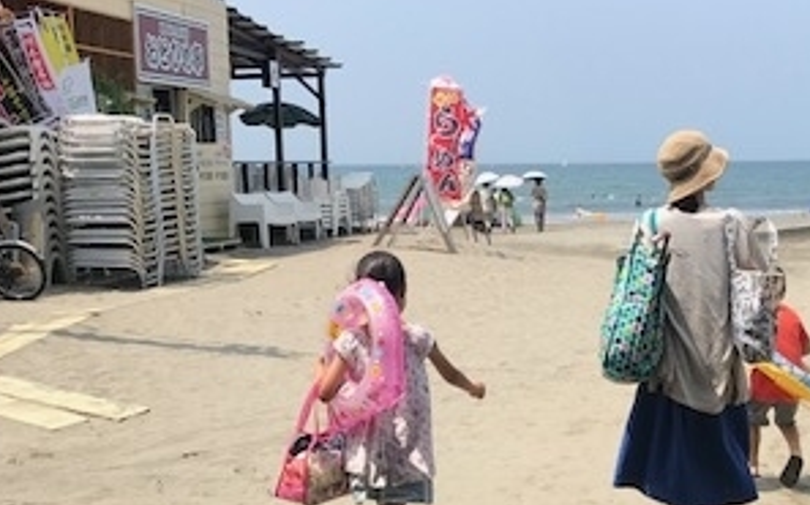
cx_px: 614
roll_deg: -0.8
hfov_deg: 31.4
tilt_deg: -9.1
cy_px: 382
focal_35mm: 64
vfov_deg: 20.1
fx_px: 1411
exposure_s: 1/2591
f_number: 1.8
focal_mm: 3.99
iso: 20
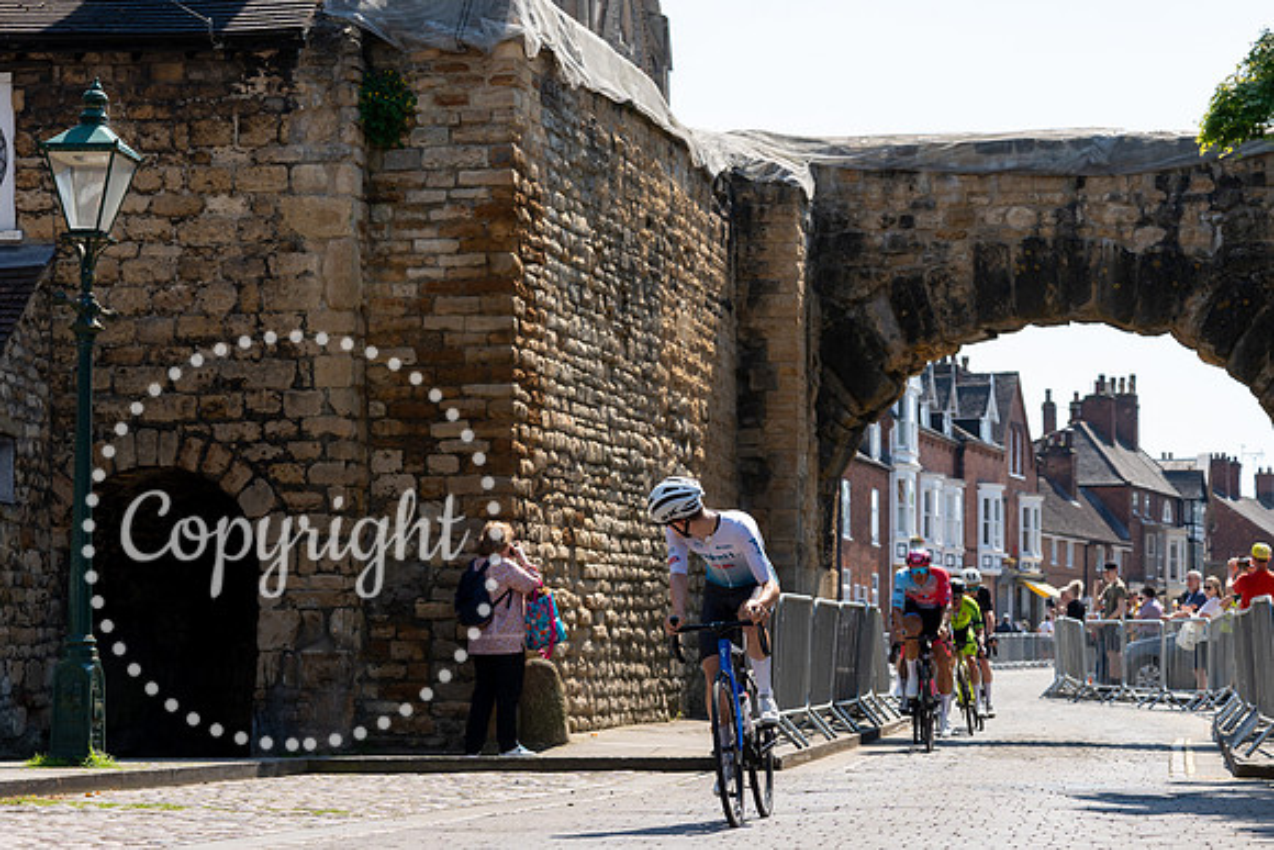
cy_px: 548
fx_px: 3488
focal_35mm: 99
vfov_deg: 13.9
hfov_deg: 20.7
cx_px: 639
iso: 160
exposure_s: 1/800
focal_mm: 75
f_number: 5
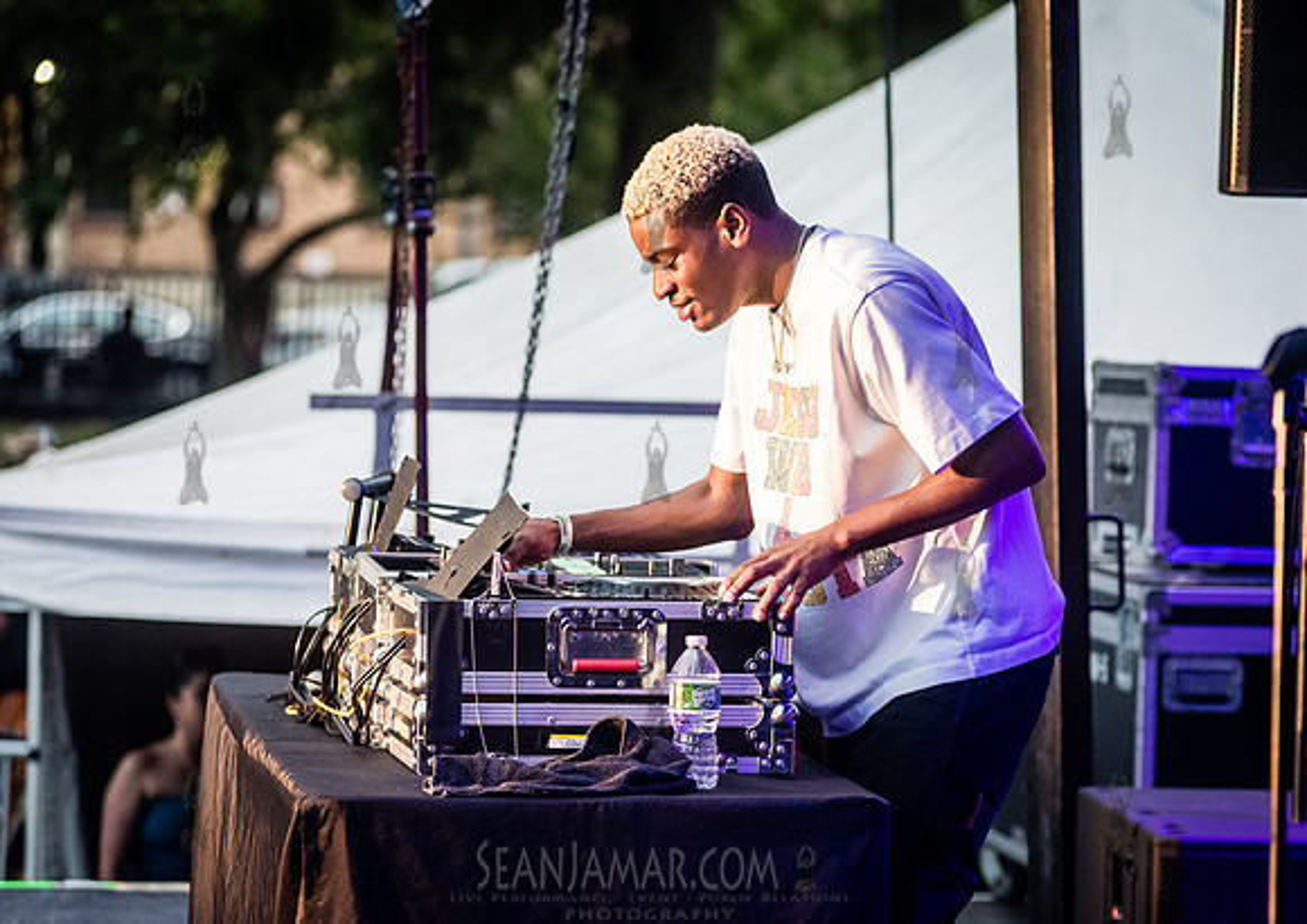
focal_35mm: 153
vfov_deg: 9.3
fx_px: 5666
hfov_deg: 13.2
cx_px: 744
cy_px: 435
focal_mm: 135
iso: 4000
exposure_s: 1/1000
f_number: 4
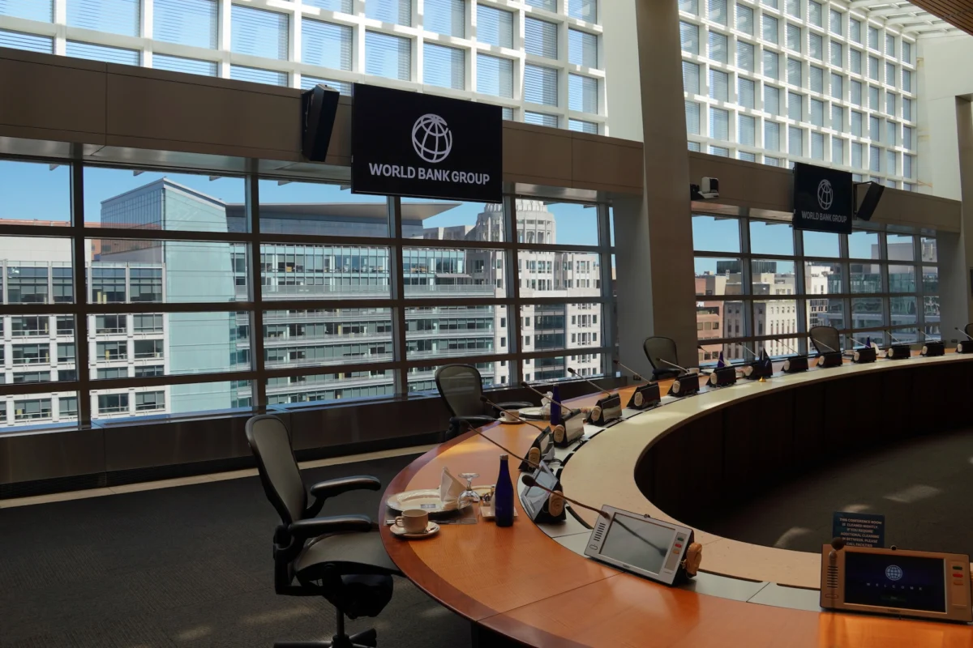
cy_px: 324
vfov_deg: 47.9
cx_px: 486
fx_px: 730
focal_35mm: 27
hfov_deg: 67.4
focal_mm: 18
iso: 100
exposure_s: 1/100
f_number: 5.6
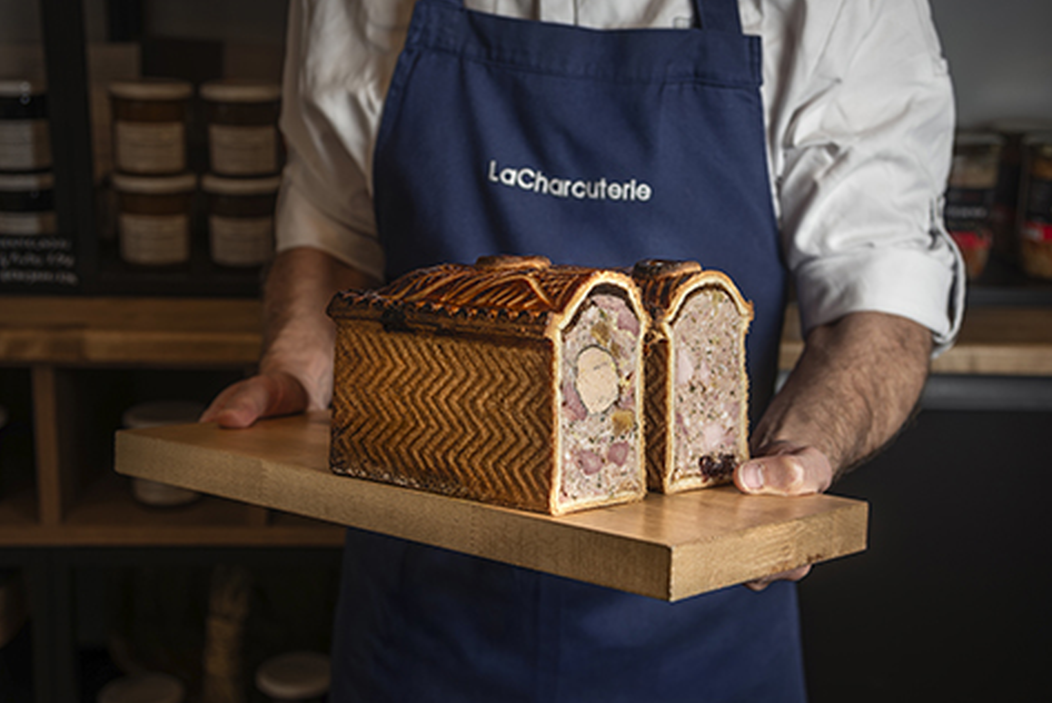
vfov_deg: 24.7
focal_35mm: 55
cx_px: 534
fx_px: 1608
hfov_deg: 36.2
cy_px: 338
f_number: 4.5
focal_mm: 52
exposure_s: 1/125
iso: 100
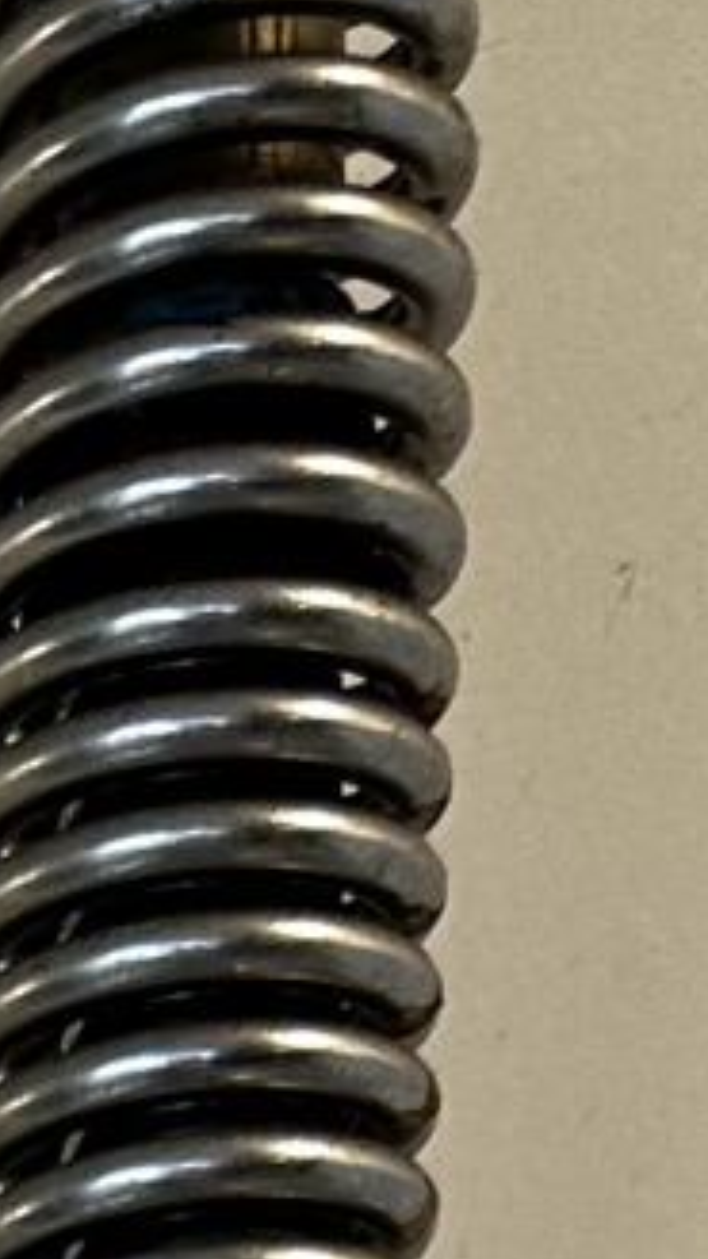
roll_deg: +2.8
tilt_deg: -3.9
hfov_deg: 7.0
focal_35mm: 163
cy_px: 3618
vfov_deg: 10.2
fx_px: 5441
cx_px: -1079
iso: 50
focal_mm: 6.86
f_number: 1.78
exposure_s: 1/110
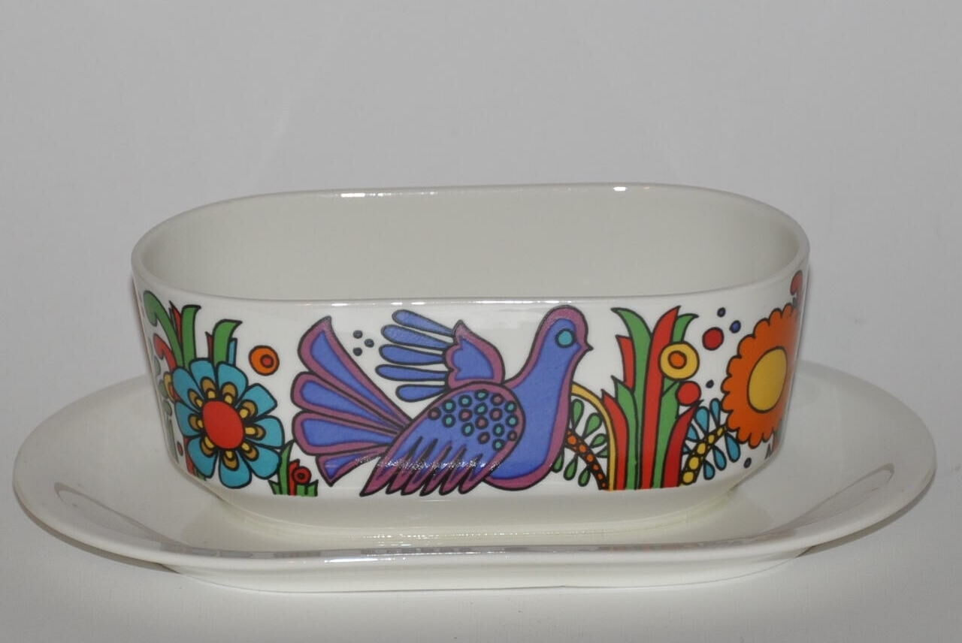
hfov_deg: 13.0
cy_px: 322
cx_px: 481
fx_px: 4212
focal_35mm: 158
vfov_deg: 8.7
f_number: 5.6
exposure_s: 1/60
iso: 800
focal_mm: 105
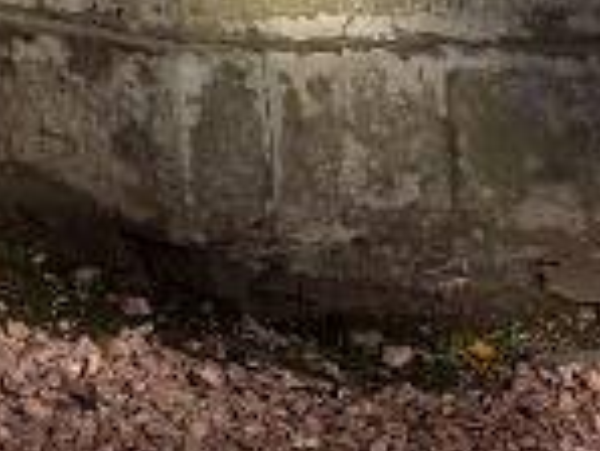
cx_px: -1325
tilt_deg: +7.7
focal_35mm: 179
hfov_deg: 8.7
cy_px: -1007
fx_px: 3105
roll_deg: +1.5
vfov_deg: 7.2
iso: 50
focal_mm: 5.96
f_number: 1.6
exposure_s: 1/6711
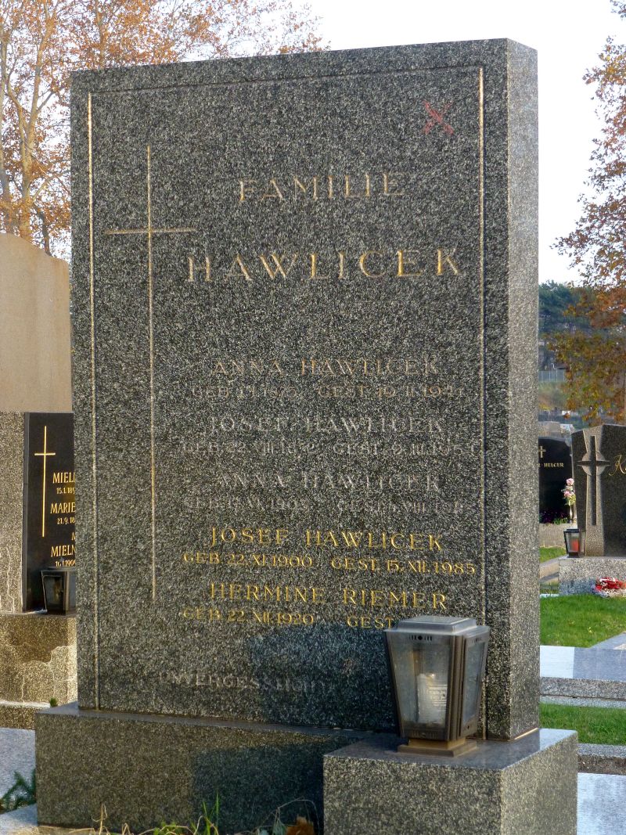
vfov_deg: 23.0
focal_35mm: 85
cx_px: 313
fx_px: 2050
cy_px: 418
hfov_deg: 17.4
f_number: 5.2
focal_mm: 15.1
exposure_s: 1/125
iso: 400
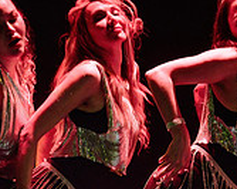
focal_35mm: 763
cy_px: 233
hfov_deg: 2.5
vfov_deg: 2.0
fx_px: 5343
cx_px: 139
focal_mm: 200
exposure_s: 1/200
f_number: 2.8
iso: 1600
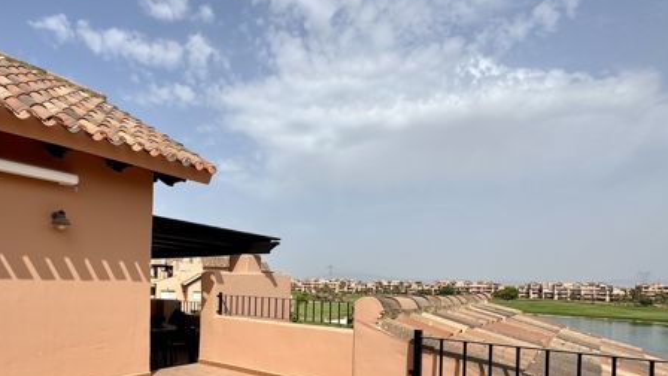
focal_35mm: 24
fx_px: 425
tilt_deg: -1.2
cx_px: 209
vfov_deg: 45.8
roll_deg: -1.6
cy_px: 288
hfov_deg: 73.4
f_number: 2.2
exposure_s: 1/3390
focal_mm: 2.22
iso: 50
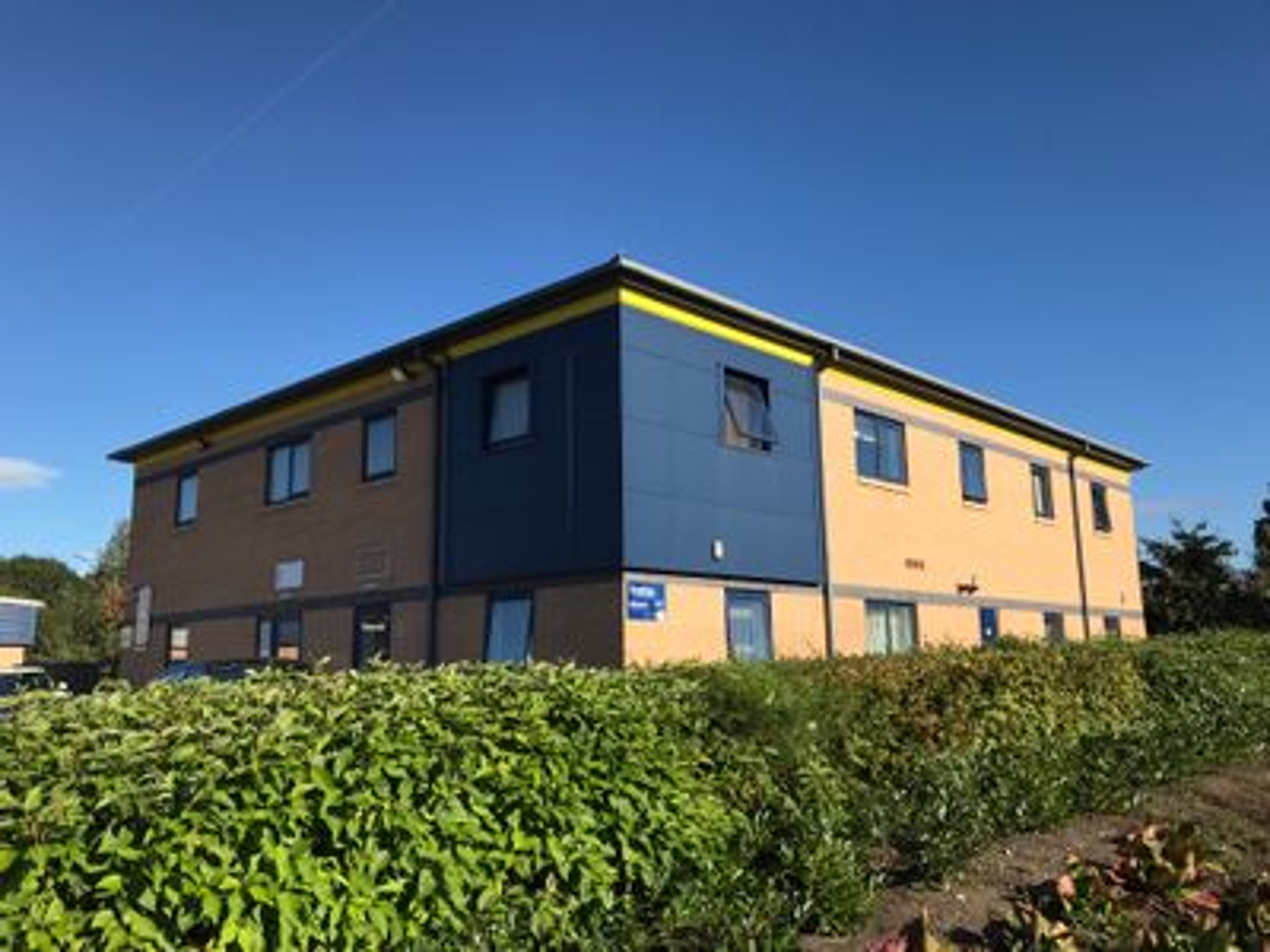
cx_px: 635
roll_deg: -0.2
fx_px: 1027
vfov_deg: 49.7
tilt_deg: +9.9
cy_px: 476
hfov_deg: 63.4
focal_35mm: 28
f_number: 1.8
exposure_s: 1/2037
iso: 20
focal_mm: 3.99
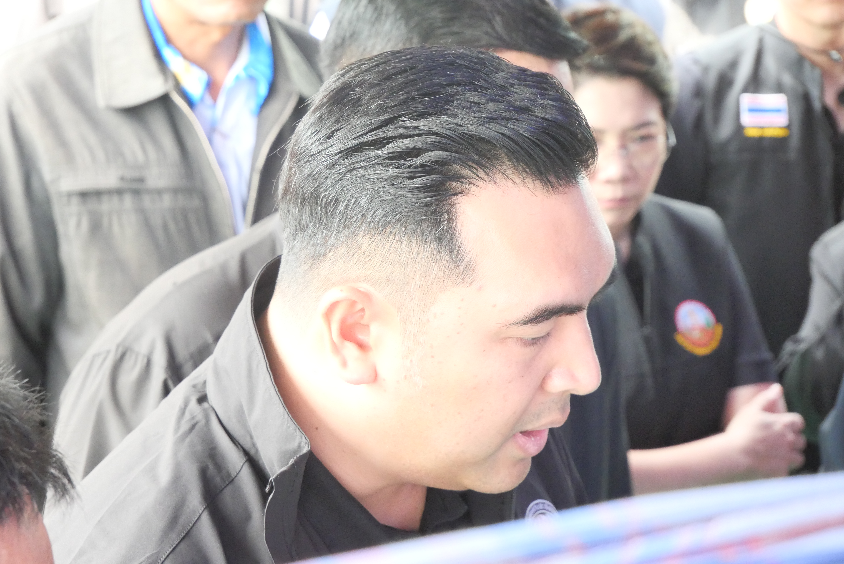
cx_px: 422
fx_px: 2909
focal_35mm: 124
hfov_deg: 16.5
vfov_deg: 11.1
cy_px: 282
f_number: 5.6
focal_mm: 60
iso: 3200
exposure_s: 1/100
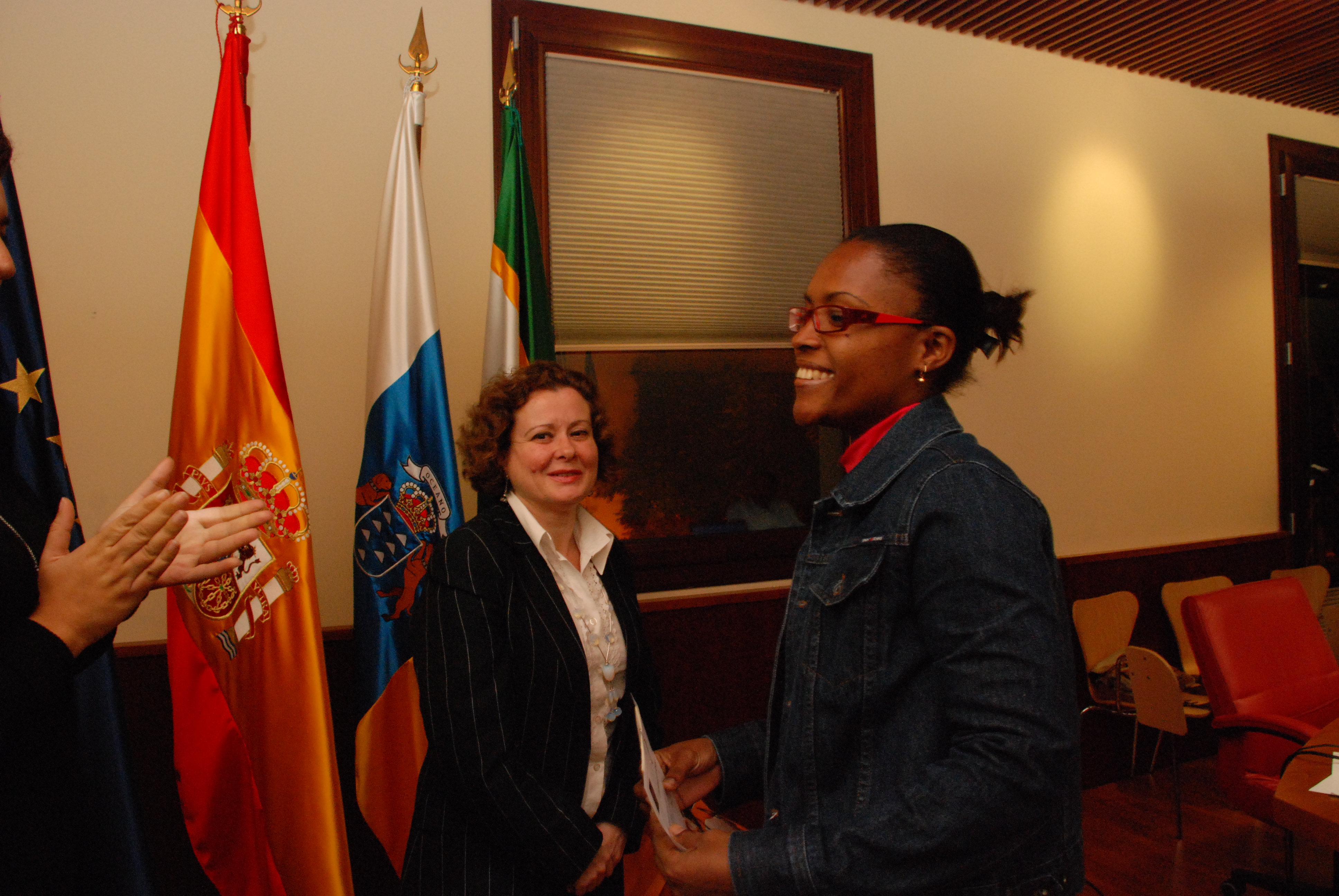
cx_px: 670
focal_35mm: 27
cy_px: 448
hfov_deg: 67.3
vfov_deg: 48.0
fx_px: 1005
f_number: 8
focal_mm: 18
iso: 1250
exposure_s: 1/60
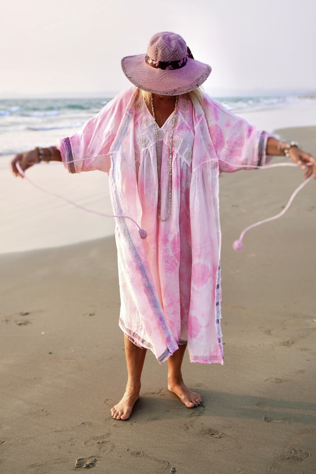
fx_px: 494
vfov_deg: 51.3
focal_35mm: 38
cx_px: 158
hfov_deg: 35.5
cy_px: 237
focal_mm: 25
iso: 100
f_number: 5
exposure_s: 1/250
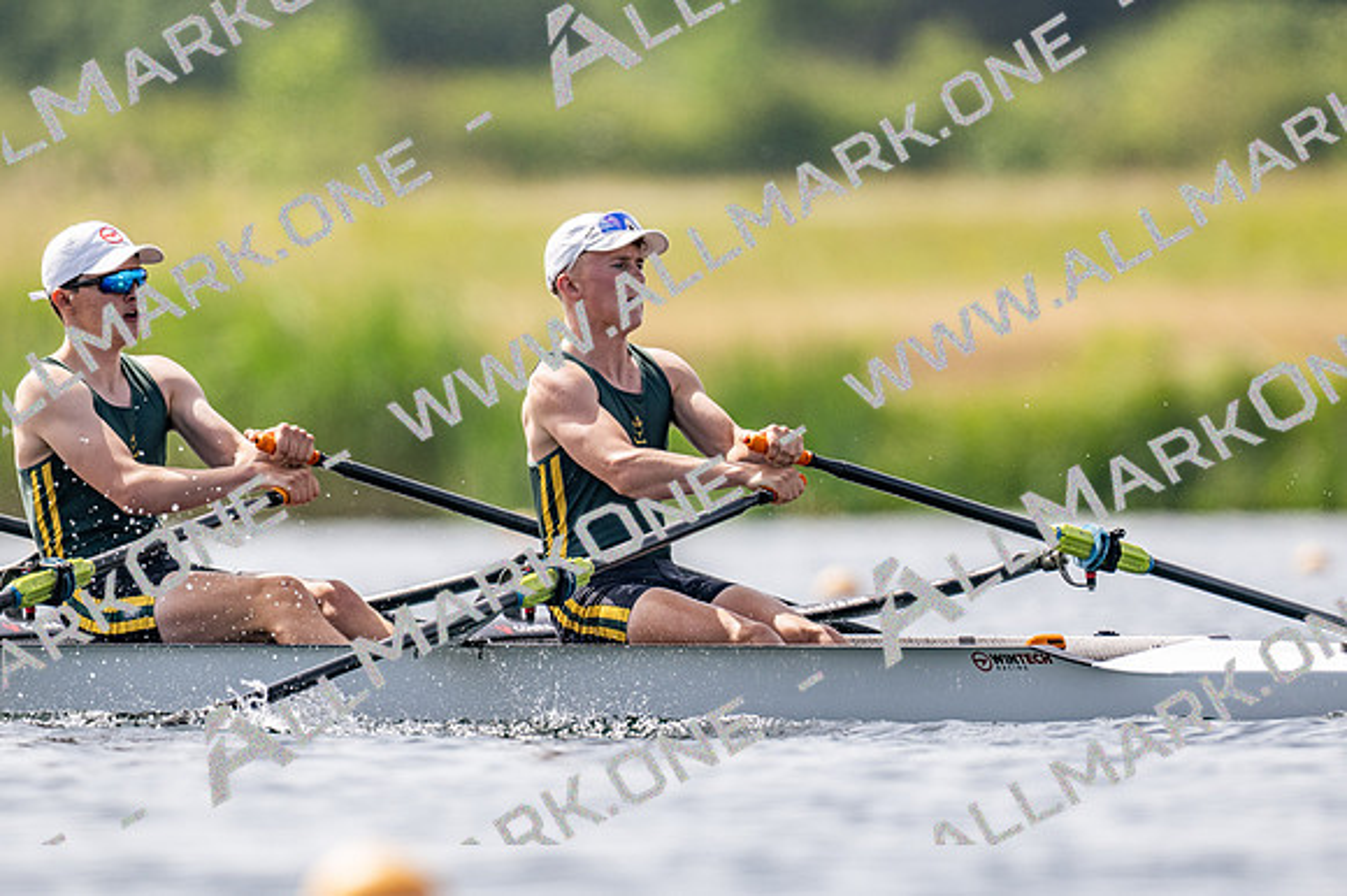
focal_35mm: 900
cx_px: 674
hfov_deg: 2.3
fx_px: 33655
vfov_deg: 1.5
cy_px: 448
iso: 180
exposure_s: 1/2500
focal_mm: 600
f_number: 4
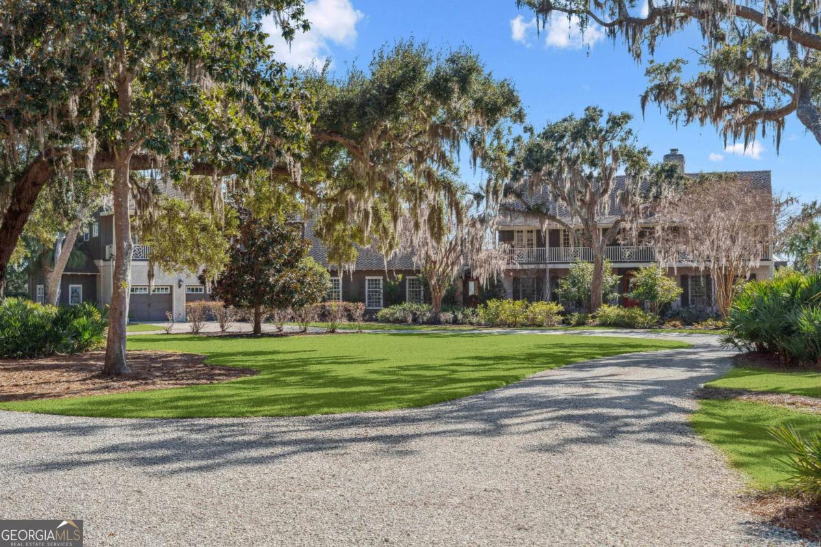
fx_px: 1140
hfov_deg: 39.6
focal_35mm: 50
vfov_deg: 27.0
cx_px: 410
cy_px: 274
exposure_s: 1/80
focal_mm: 50
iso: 100
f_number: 11
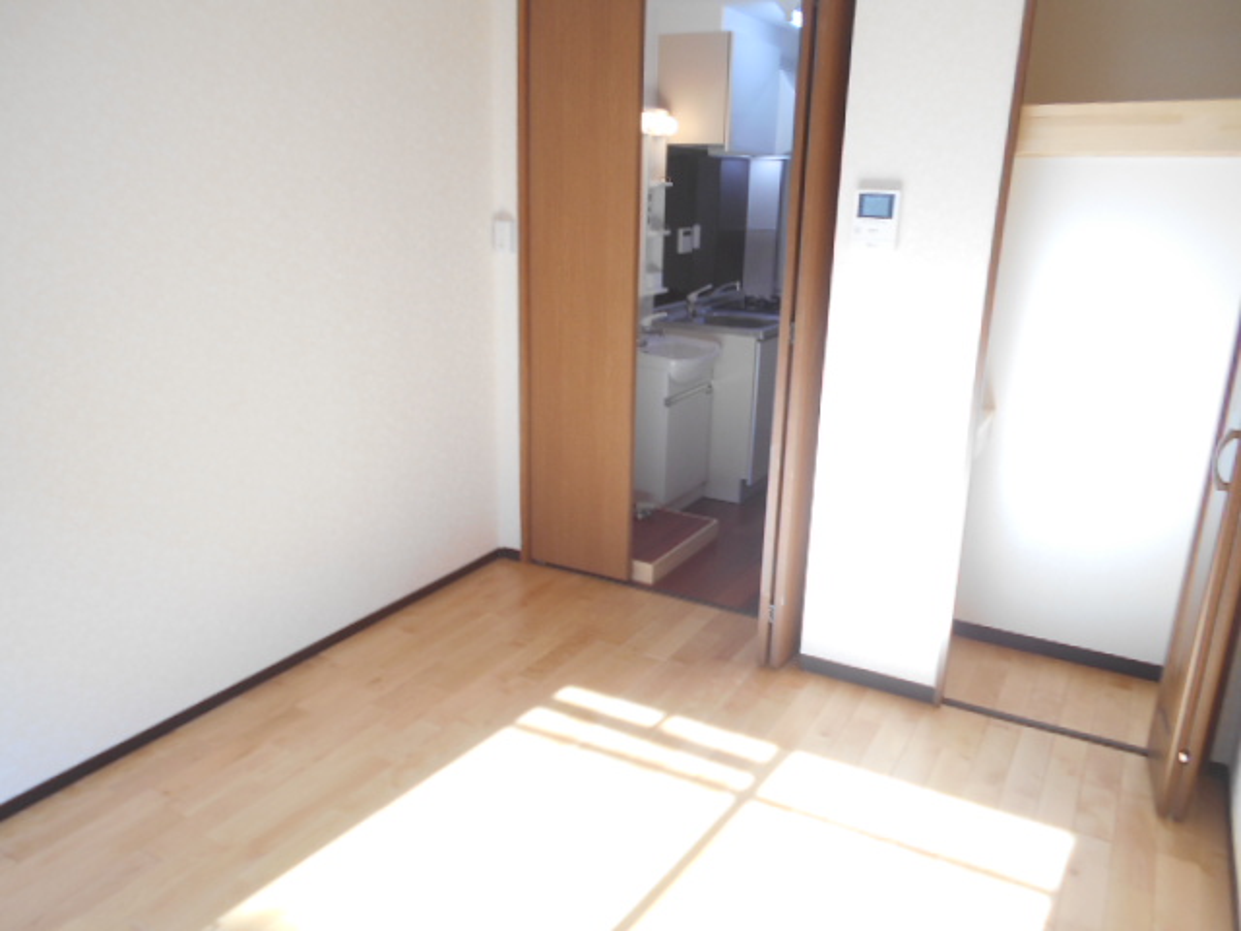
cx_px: 620
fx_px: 932
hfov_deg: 67.3
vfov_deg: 53.1
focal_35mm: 26
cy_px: 466
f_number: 3.2
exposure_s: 1/40
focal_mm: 4.6
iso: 80
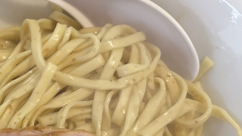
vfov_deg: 15.0
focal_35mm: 80
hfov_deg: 24.0
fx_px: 513
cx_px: -53
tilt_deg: -65.3
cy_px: 120
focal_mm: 5.96
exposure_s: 1/50
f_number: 1.6
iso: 250
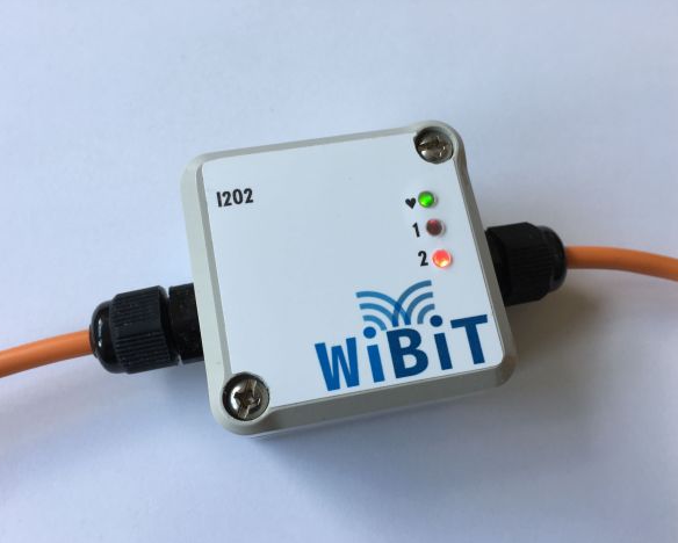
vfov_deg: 47.2
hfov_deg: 57.1
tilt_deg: -73.8
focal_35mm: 31
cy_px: 276
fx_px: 622
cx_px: 334
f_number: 2.2
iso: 32
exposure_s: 1/100
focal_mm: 4.15
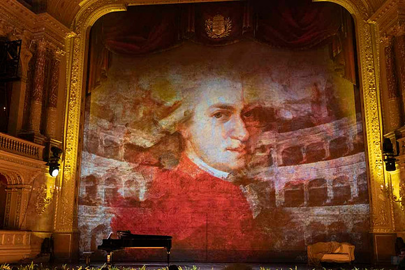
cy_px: 135
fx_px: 428
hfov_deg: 50.7
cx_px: 202
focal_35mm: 38
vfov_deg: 35.1
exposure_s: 1/80
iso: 5600
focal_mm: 38
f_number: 4
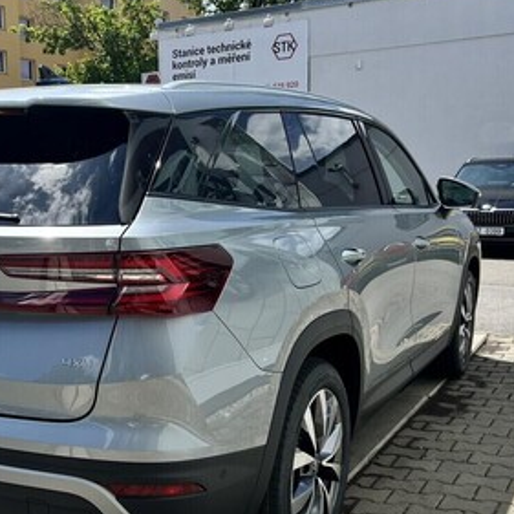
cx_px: 161
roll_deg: +1.3
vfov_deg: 37.5
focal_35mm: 45
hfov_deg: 37.1
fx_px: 756
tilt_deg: -7.2
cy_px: 295
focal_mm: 5.7
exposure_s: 1/3257
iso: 50
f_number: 1.5
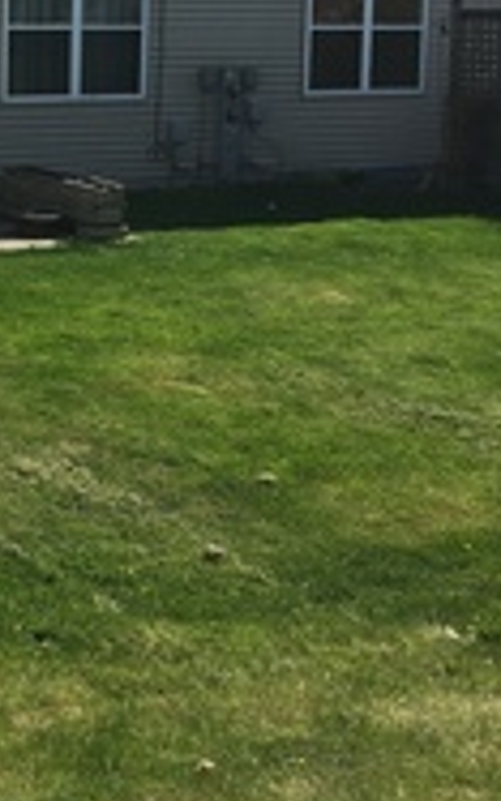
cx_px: -167
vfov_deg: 25.9
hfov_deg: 15.6
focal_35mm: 79
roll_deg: -0.7
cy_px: 231
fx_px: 1725
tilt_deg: -6.4
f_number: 2.2
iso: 25
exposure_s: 1/1876
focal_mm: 4.15
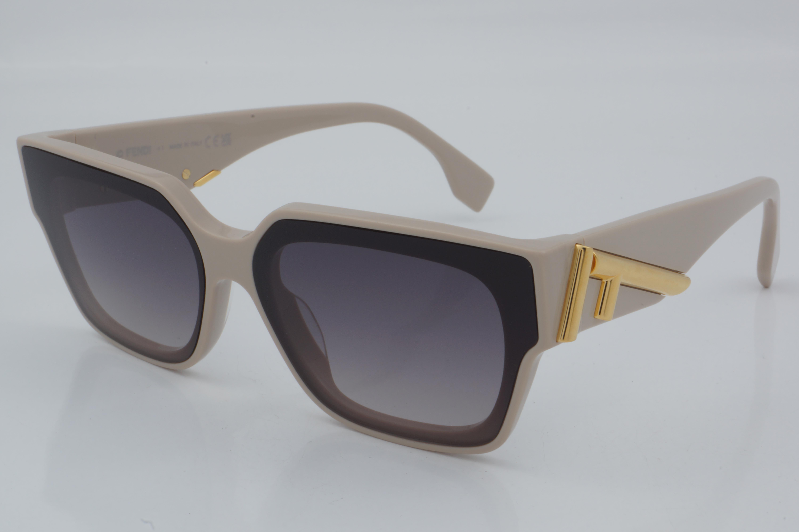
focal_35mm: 75
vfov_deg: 18.2
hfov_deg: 27.0
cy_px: 266
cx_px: 400
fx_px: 1664
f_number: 32
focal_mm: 50
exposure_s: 1/4
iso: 100
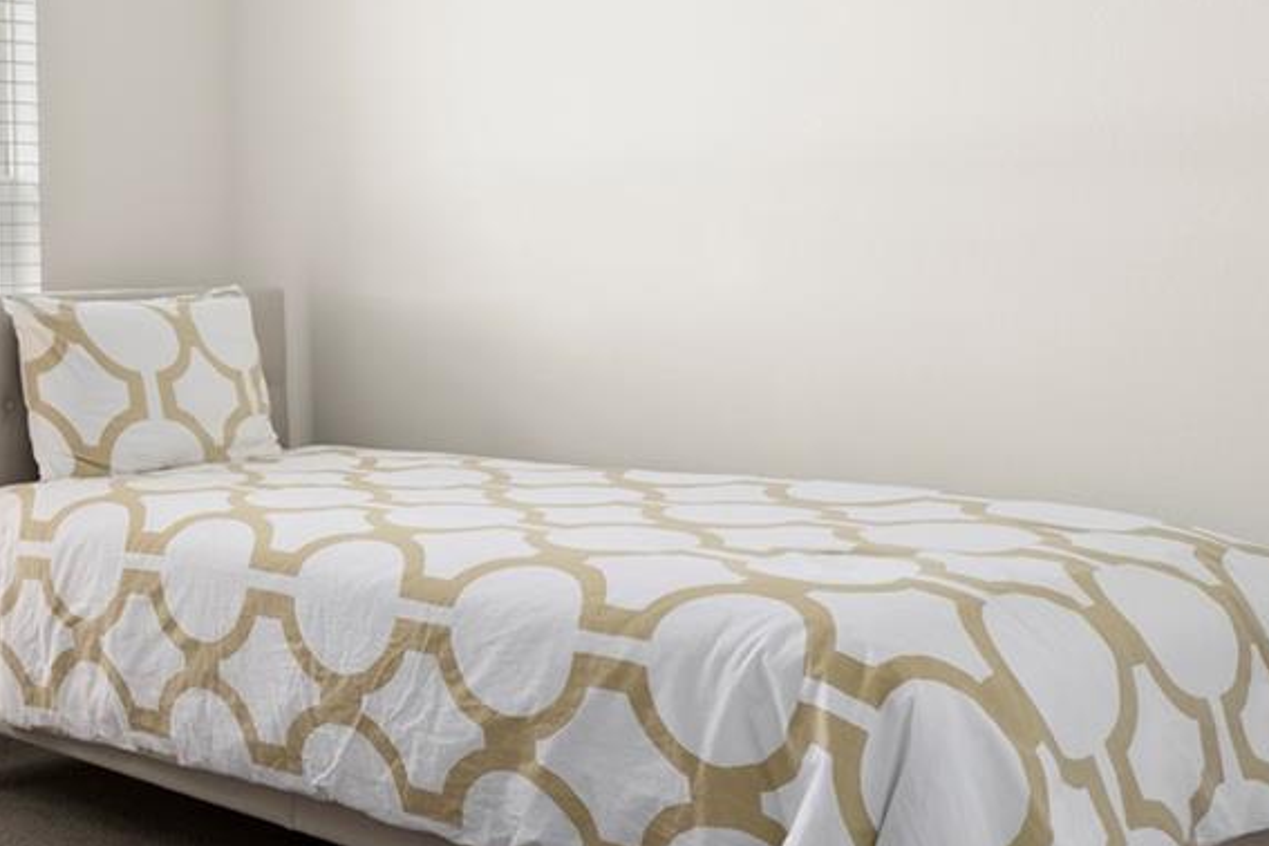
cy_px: 233
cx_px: -163
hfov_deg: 34.1
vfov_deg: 27.0
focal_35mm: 49
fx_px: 1742
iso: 200
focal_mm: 17.5
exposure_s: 1/2.5
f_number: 8
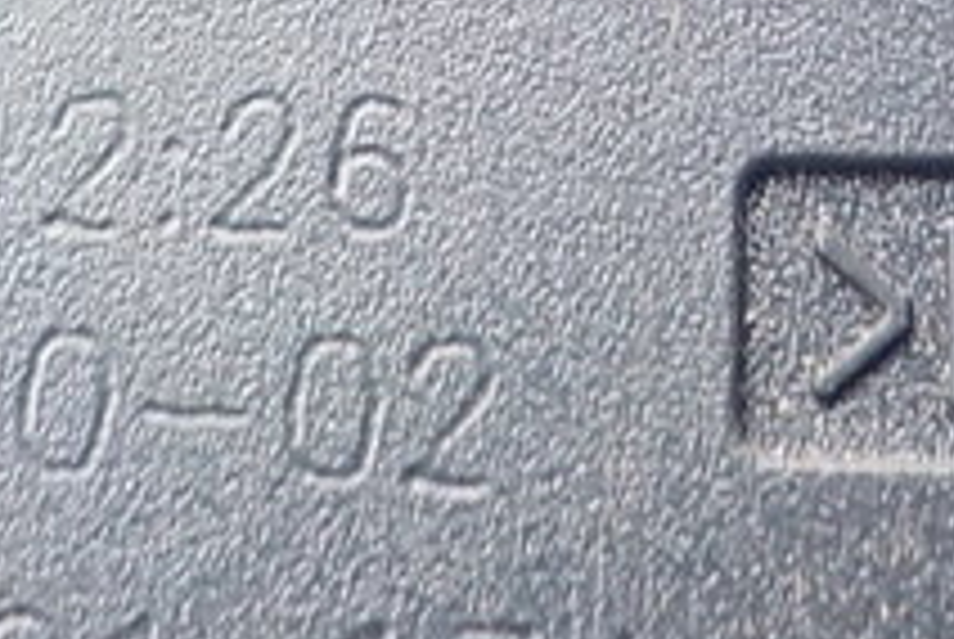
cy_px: -36
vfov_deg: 14.3
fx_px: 2494
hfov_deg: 21.6
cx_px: 554
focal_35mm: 94
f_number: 3.3
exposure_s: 1/30
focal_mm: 4.1
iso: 200
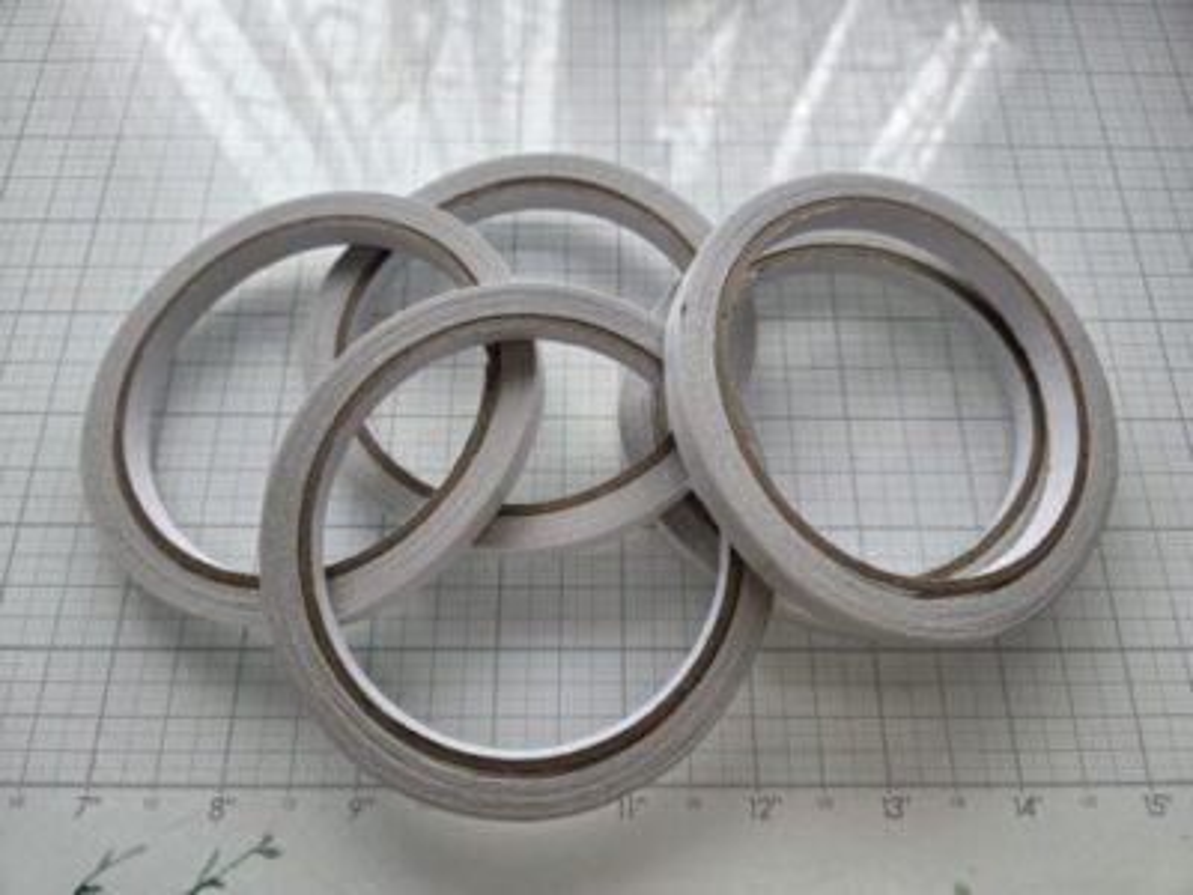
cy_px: 448
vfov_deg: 58.9
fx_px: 793
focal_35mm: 23
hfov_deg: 73.9
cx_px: 596
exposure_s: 1/182
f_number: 1.8
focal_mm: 5.4
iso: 125
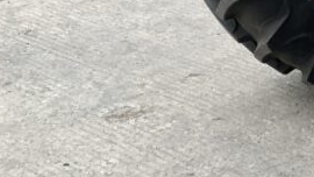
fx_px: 999
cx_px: 508
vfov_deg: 9.9
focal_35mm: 120
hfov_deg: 16.0
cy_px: -43
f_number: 1.8
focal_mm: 3
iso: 16
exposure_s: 1/186
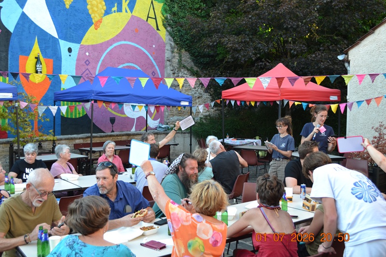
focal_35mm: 36
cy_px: 128
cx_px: 193
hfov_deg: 53.1
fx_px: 386
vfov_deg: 36.9
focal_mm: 24
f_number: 4.2
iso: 400
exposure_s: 1/80
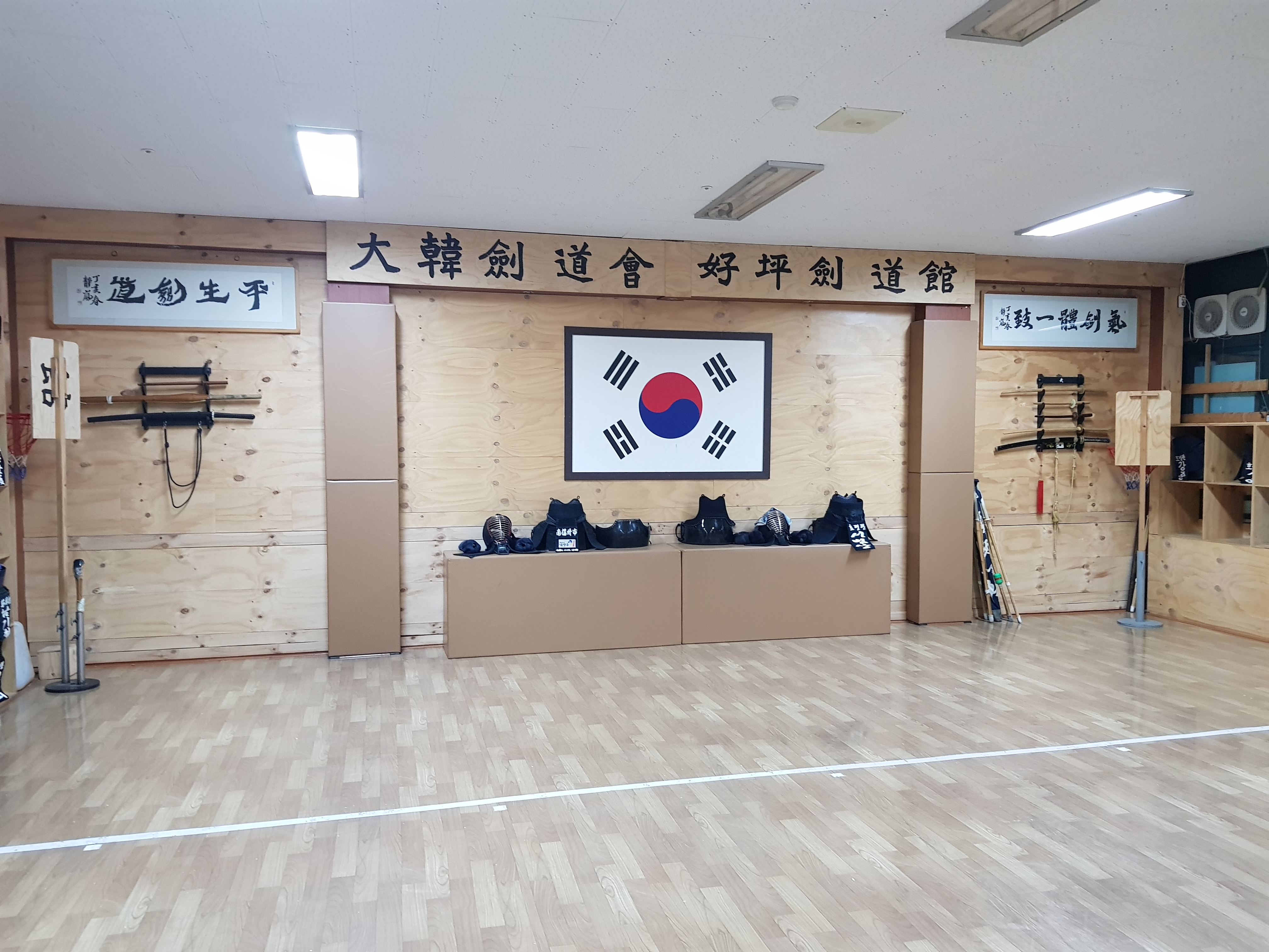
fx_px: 953
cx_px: 634
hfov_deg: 67.3
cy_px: 476
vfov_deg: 53.1
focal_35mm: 26
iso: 200
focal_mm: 4.3
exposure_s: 1/21
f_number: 1.7
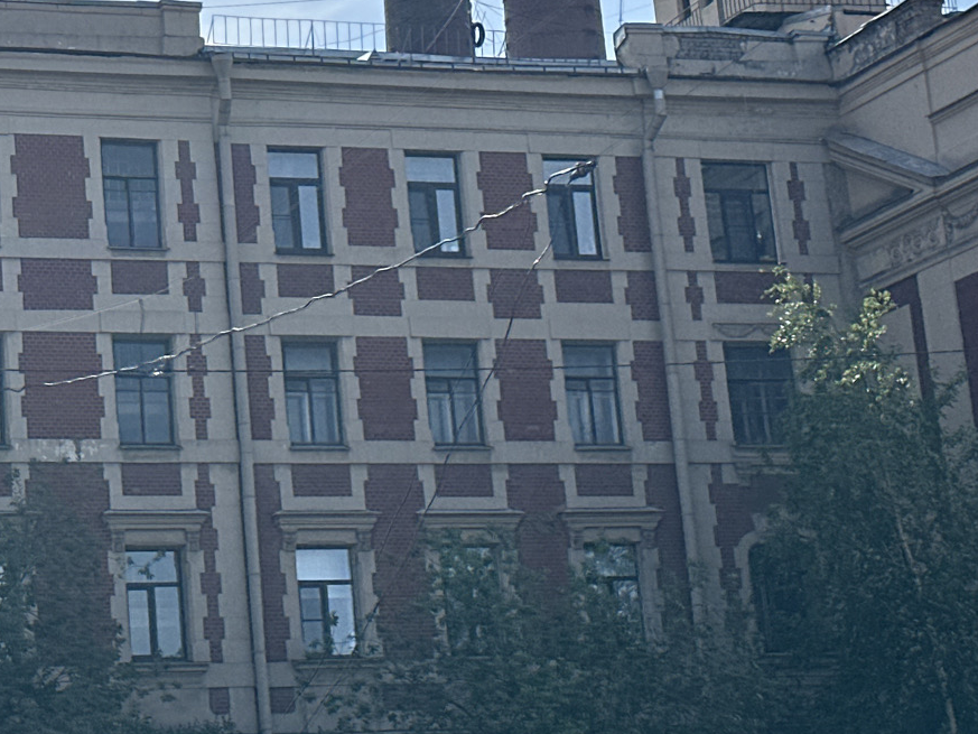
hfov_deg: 17.7
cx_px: 138
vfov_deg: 13.4
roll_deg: +3.7
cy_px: 134
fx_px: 3108
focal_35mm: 110
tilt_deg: +15.8
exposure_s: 1/8929
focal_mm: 6.86
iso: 64
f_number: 1.78
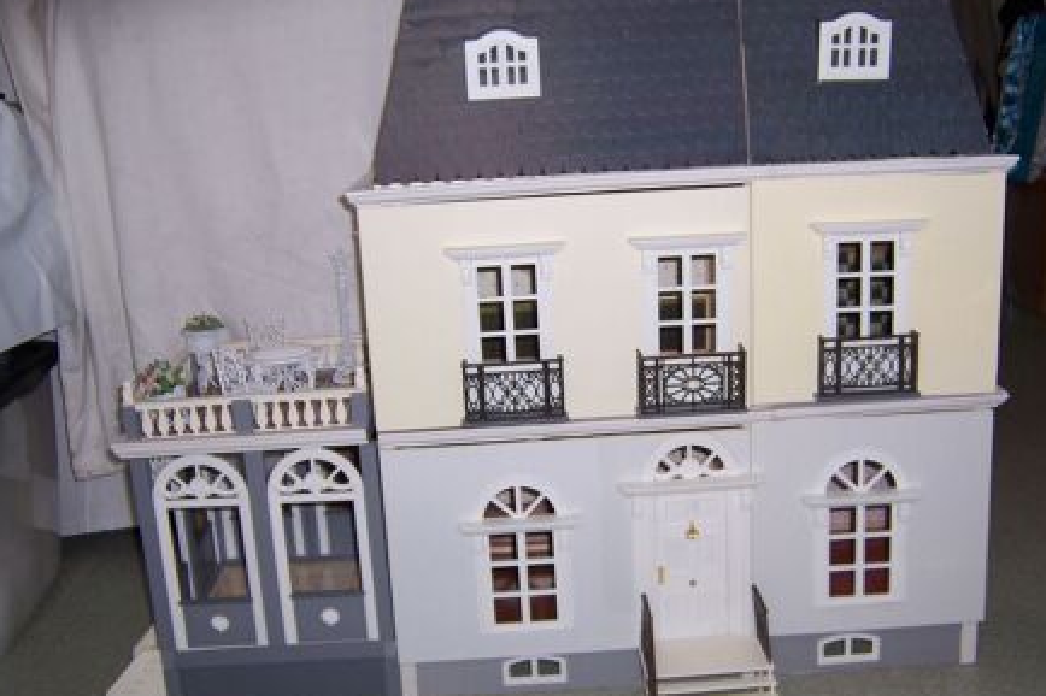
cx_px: 554
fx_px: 1104
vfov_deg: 35.0
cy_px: 356
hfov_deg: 50.7
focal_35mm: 38
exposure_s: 1/60
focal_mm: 5.5
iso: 80
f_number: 2.8
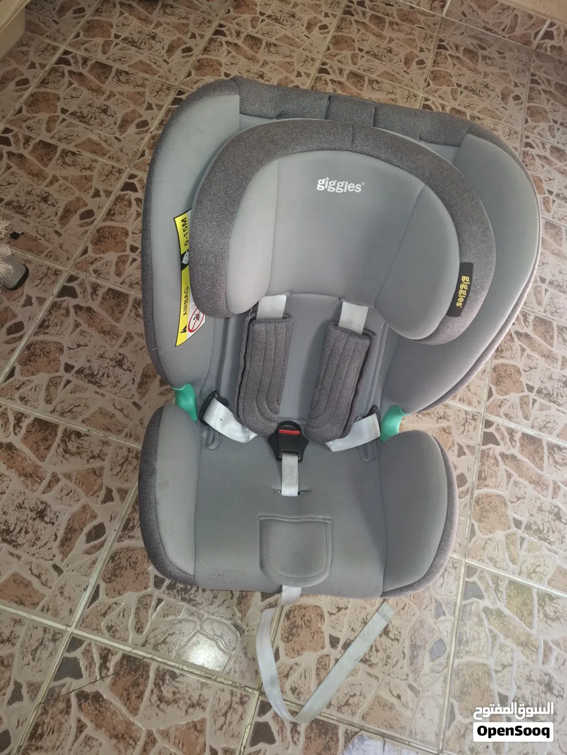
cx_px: 284
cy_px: 378
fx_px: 502
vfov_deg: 73.9
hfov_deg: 58.9
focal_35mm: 23
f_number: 1.8
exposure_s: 1/100
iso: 250
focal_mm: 5.54
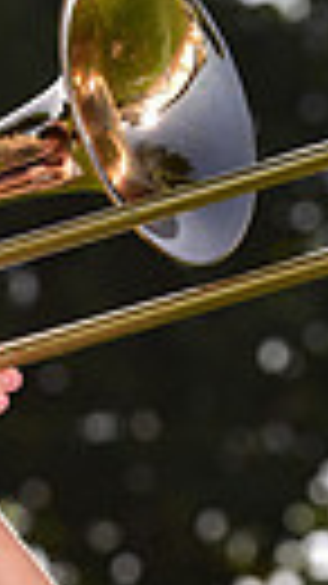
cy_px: 824
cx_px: -290
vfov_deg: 3.4
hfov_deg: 1.9
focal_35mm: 633
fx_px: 9800
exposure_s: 1/250
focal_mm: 135
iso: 80
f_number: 6.3
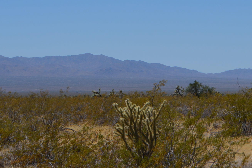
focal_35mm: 124
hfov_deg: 16.4
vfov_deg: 11.1
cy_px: 43
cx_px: 199
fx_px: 869
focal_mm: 36
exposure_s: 1/2000
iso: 400
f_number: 8
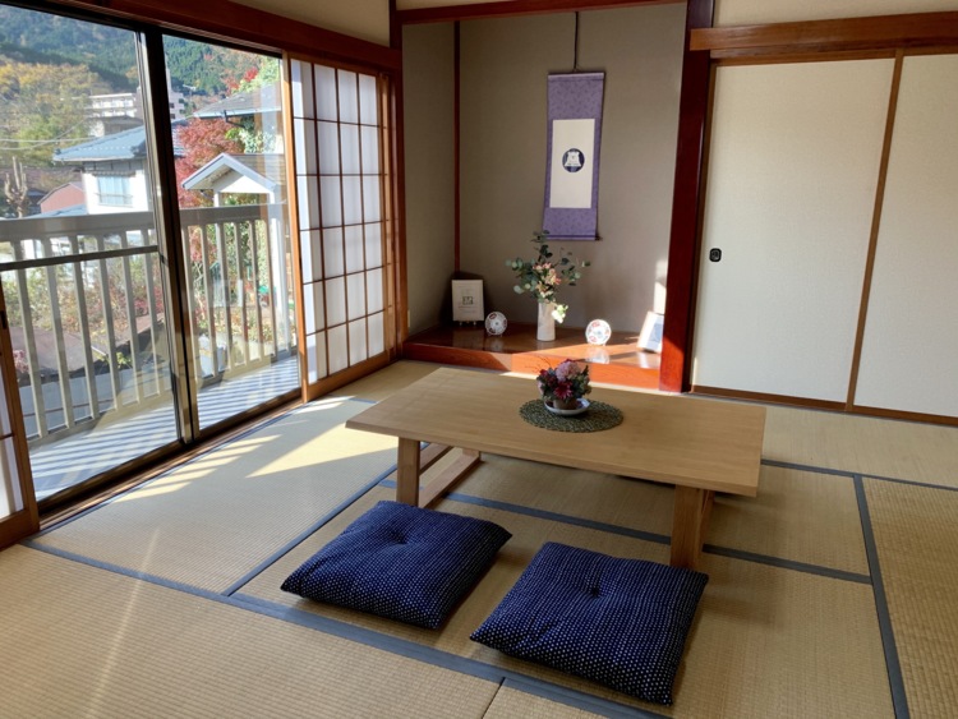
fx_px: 720
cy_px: 360
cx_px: 479
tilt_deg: -16.7
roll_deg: +0.2
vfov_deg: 53.1
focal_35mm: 26
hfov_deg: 67.3
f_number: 1.8
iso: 25
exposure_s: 1/141
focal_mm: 4.25
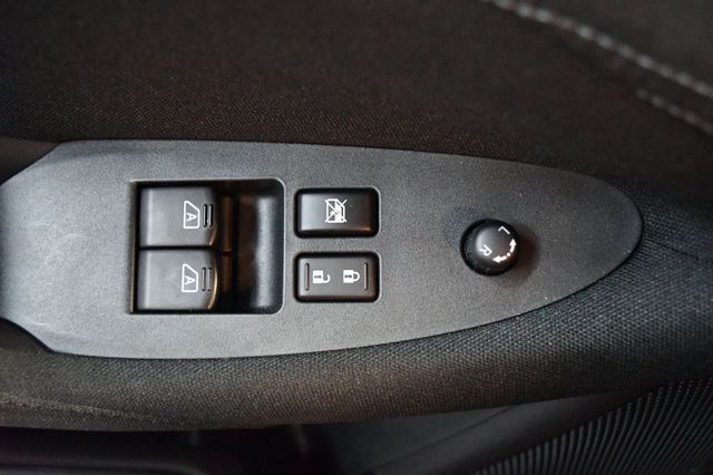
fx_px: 713
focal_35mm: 36
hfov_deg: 53.2
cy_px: 238
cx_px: 356
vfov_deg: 36.8
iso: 12800
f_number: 4
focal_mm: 24
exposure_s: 1/50
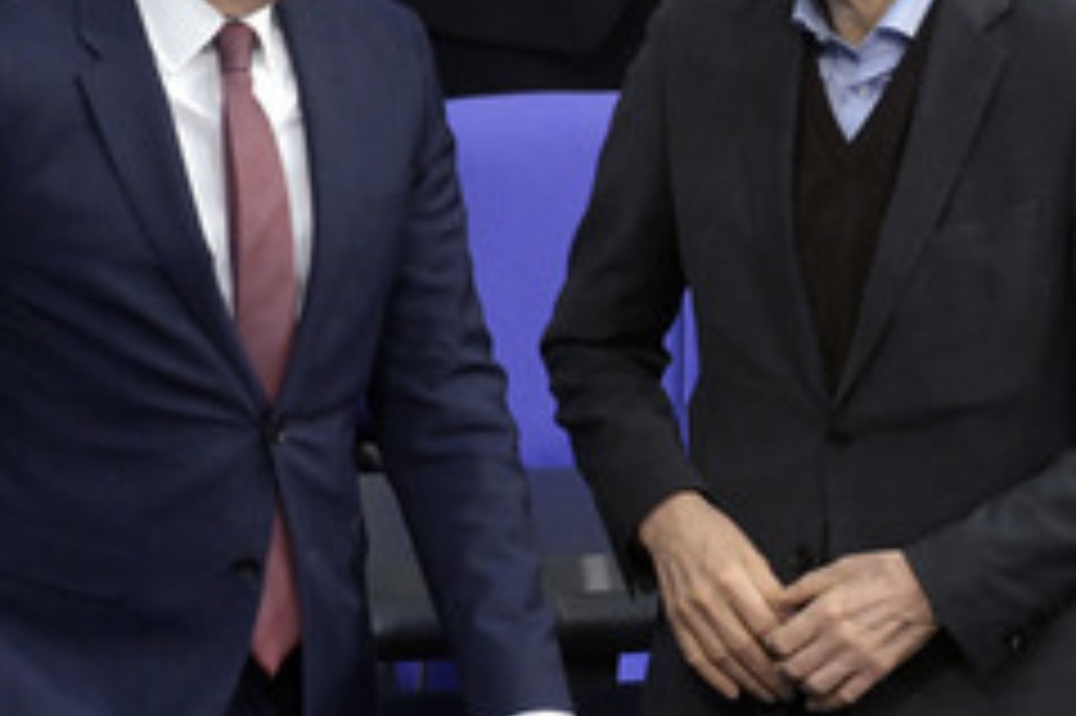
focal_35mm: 642
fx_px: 19175
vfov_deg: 2.1
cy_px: 221
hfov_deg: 3.2
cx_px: 651
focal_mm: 340
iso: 10000
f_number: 5.6
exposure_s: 1/320
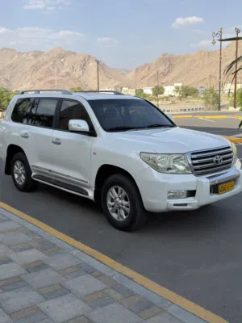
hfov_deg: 38.7
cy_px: 162
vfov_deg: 50.1
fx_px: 345
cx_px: 121
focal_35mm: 37
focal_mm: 6.76
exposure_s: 1/2494
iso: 64
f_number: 1.78
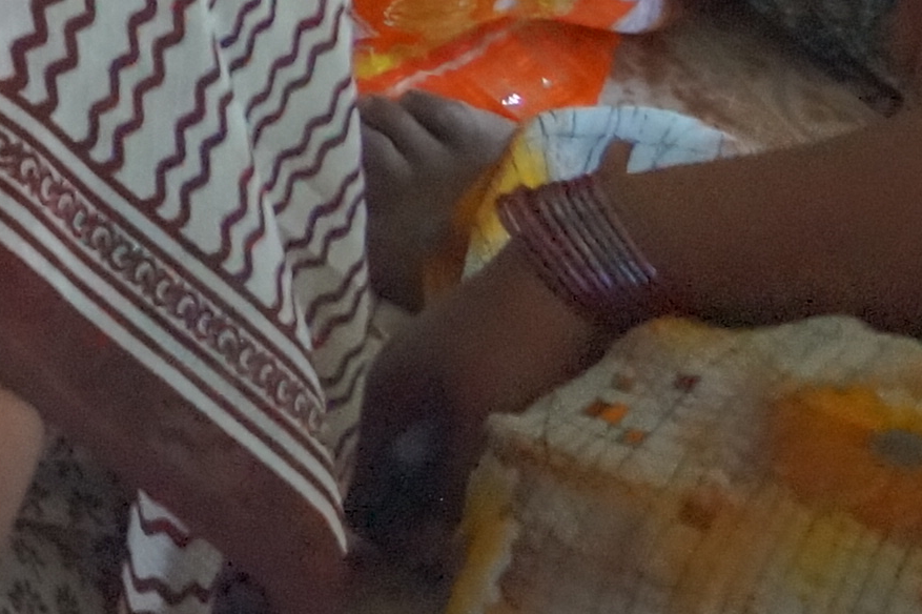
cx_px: -1601
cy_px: -934
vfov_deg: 7.5
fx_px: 4301
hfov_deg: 10.0
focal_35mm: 168
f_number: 4.5
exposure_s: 1/60
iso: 4000
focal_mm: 18
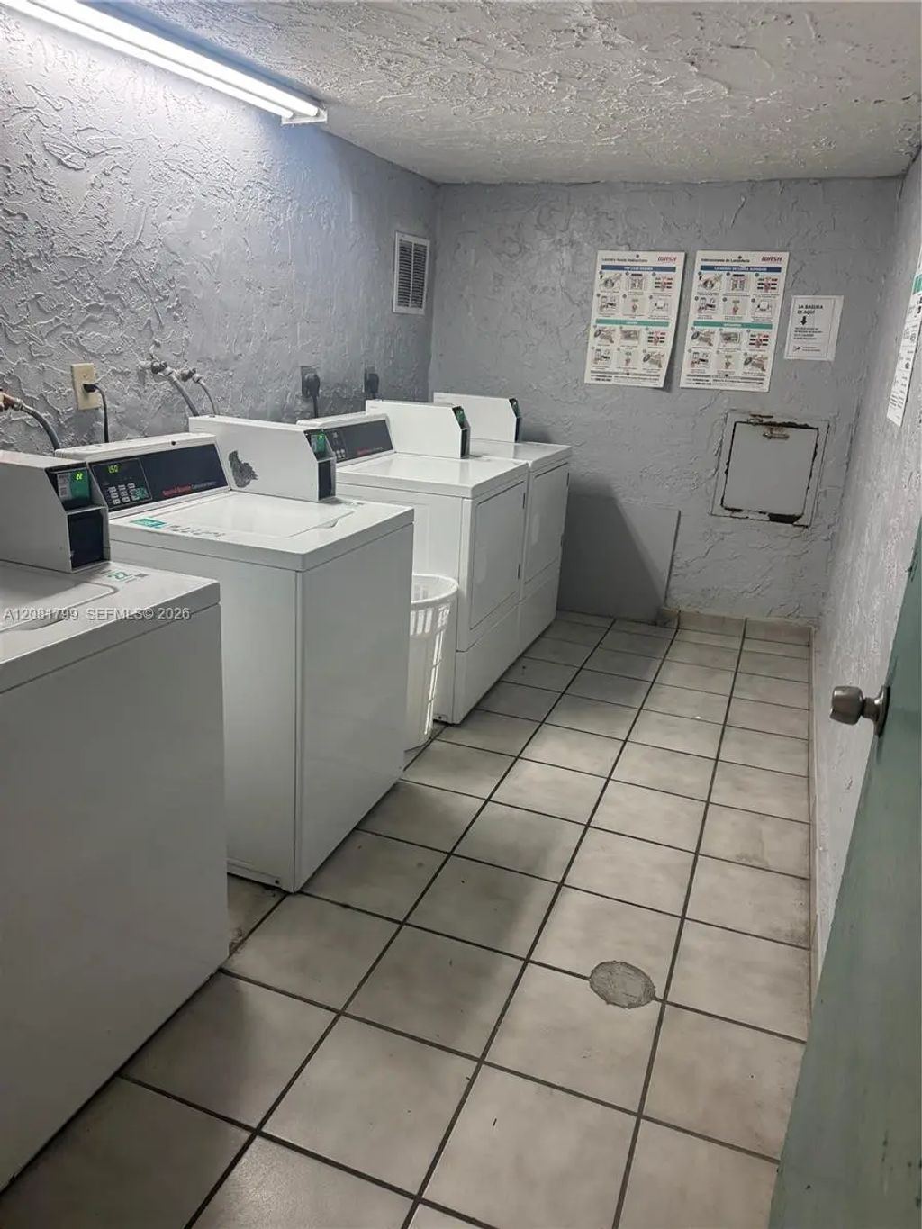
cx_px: 461
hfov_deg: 56.8
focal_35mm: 24
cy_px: 614
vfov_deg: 71.6
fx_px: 852
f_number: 1.78
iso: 200
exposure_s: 1/60
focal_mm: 6.76
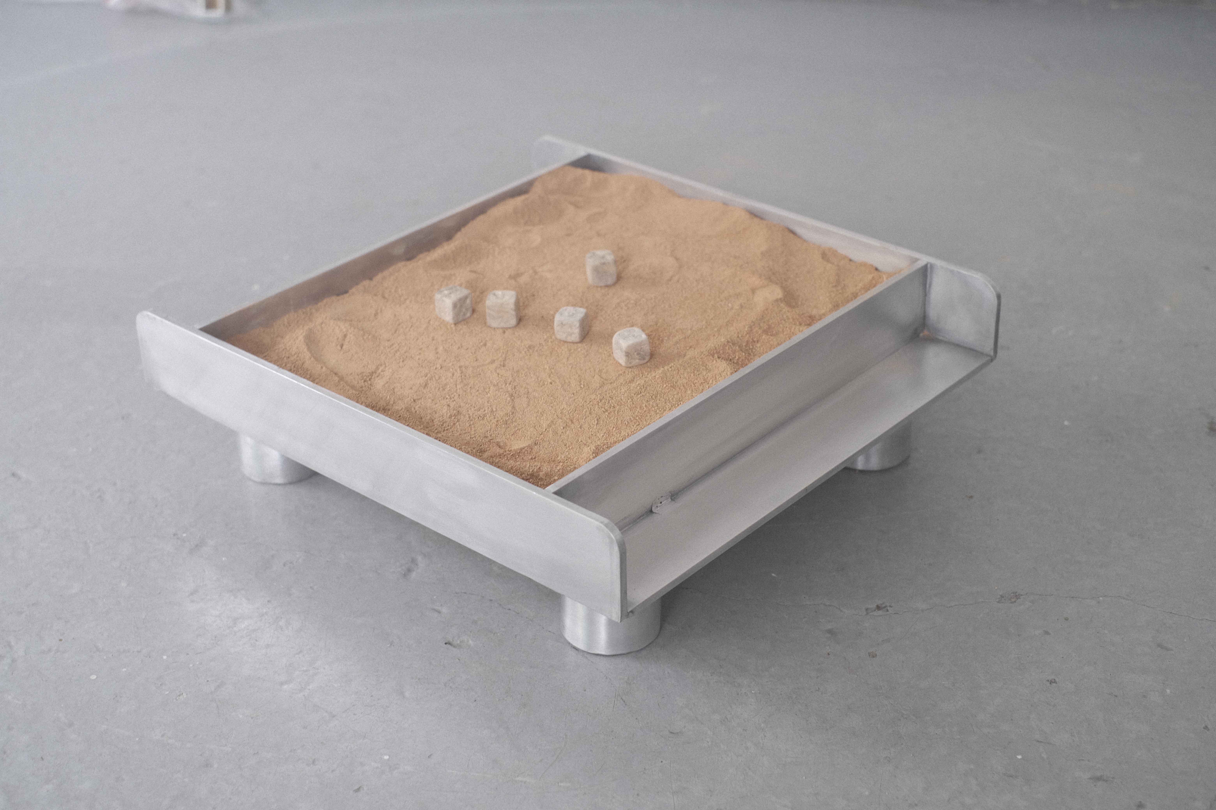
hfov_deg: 37.5
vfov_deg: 25.5
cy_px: 405
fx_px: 1790
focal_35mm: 53
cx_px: 608
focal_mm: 35
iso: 500
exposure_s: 1/60
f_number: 3.2
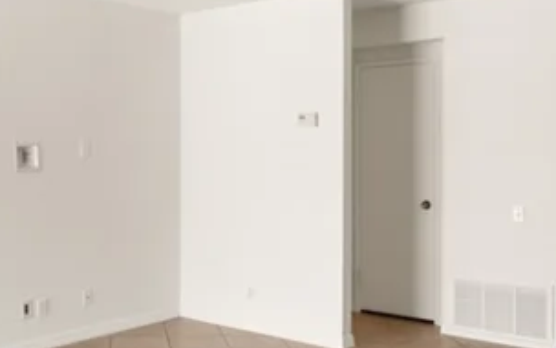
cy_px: 214
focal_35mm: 45
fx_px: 682
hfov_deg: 43.0
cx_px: 141
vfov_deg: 28.5
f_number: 8
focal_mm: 16
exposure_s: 1/8
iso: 200
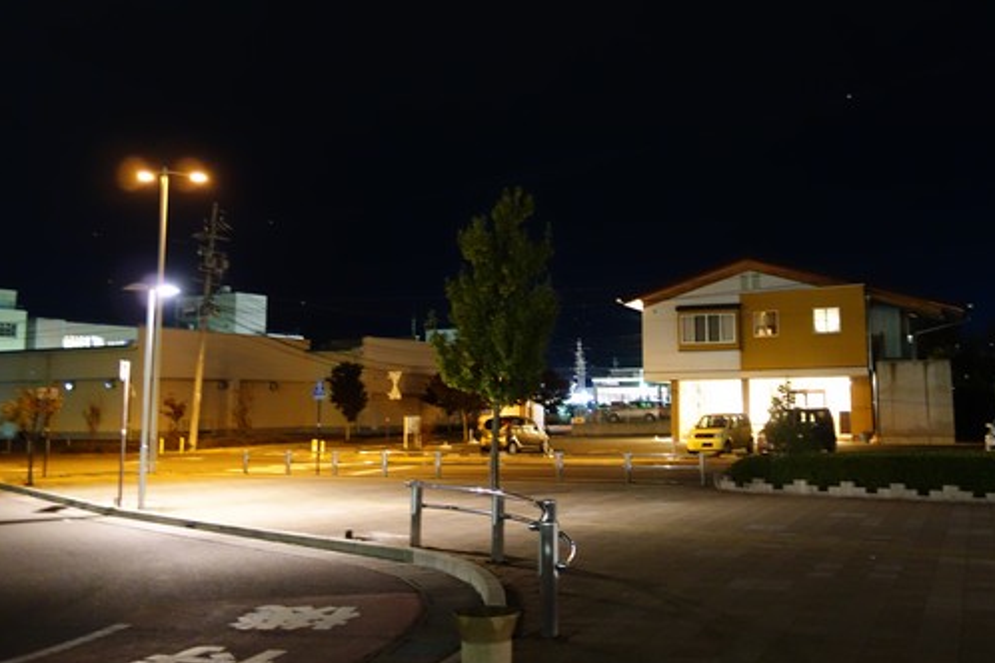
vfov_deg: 36.7
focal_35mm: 36
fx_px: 995
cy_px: 265
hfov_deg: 52.9
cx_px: 571
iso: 1250
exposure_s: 1/8
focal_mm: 10.4
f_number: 1.8
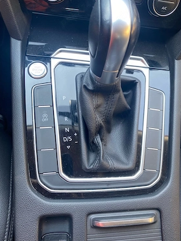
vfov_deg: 63.4
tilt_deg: -64.8
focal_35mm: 28
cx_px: 94
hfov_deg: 49.8
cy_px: 119
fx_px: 195
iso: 64
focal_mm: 4.25
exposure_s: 1/85
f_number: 1.8
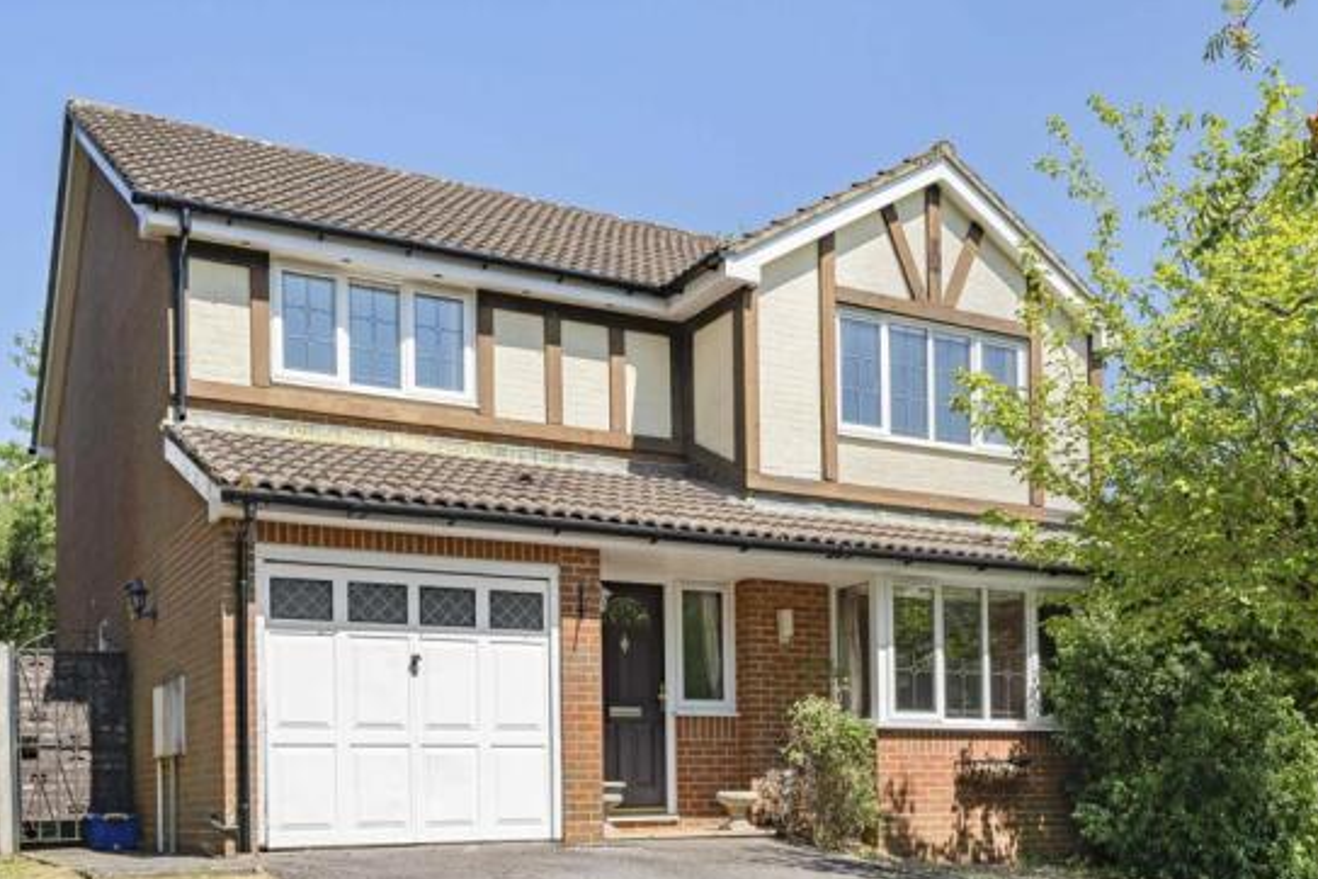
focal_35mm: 35
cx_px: 715
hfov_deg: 54.4
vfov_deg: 37.8
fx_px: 1281
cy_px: 450
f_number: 11
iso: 200
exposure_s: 1/500
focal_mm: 29
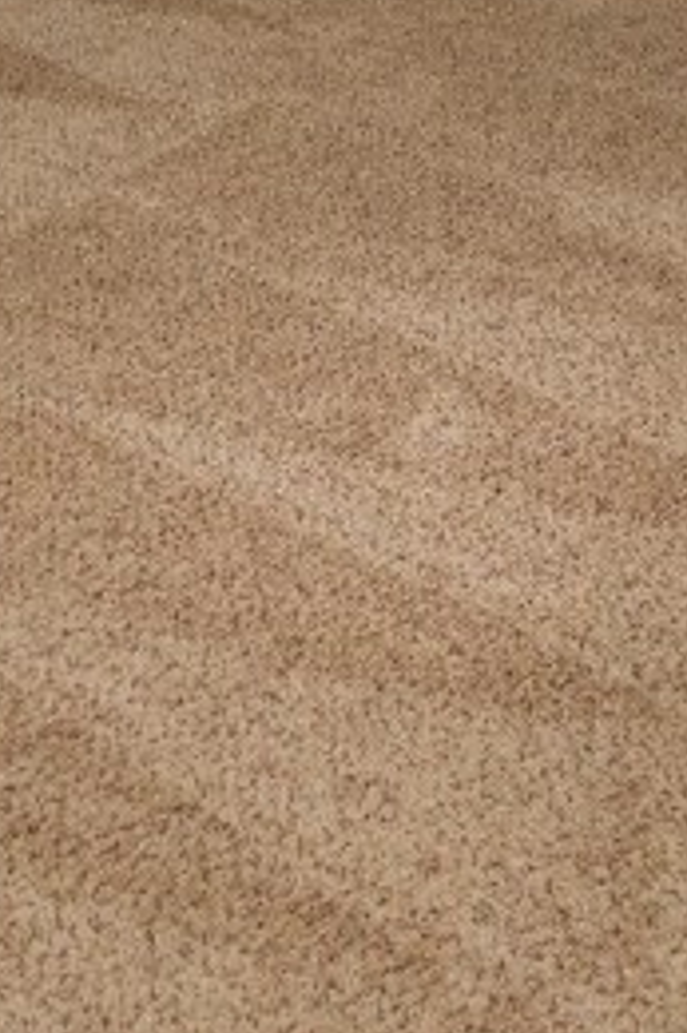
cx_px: 703
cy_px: -123
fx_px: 2035
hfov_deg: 18.6
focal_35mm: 71
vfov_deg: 26.1
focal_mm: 8.8
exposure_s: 1/30
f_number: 1.8
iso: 400
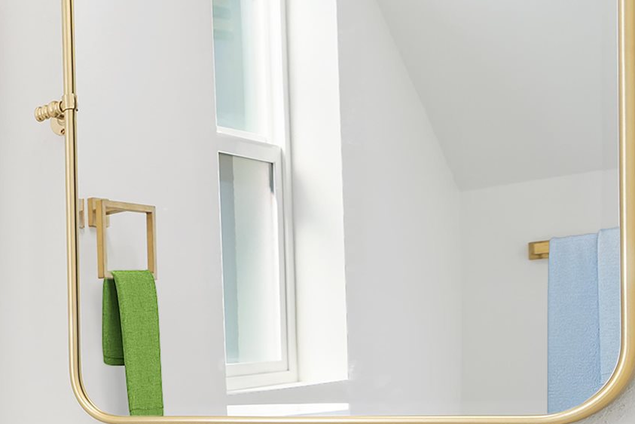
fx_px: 900
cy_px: 422
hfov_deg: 30.0
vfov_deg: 25.2
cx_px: -212
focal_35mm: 51
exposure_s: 1/2
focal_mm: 14
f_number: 8
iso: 100
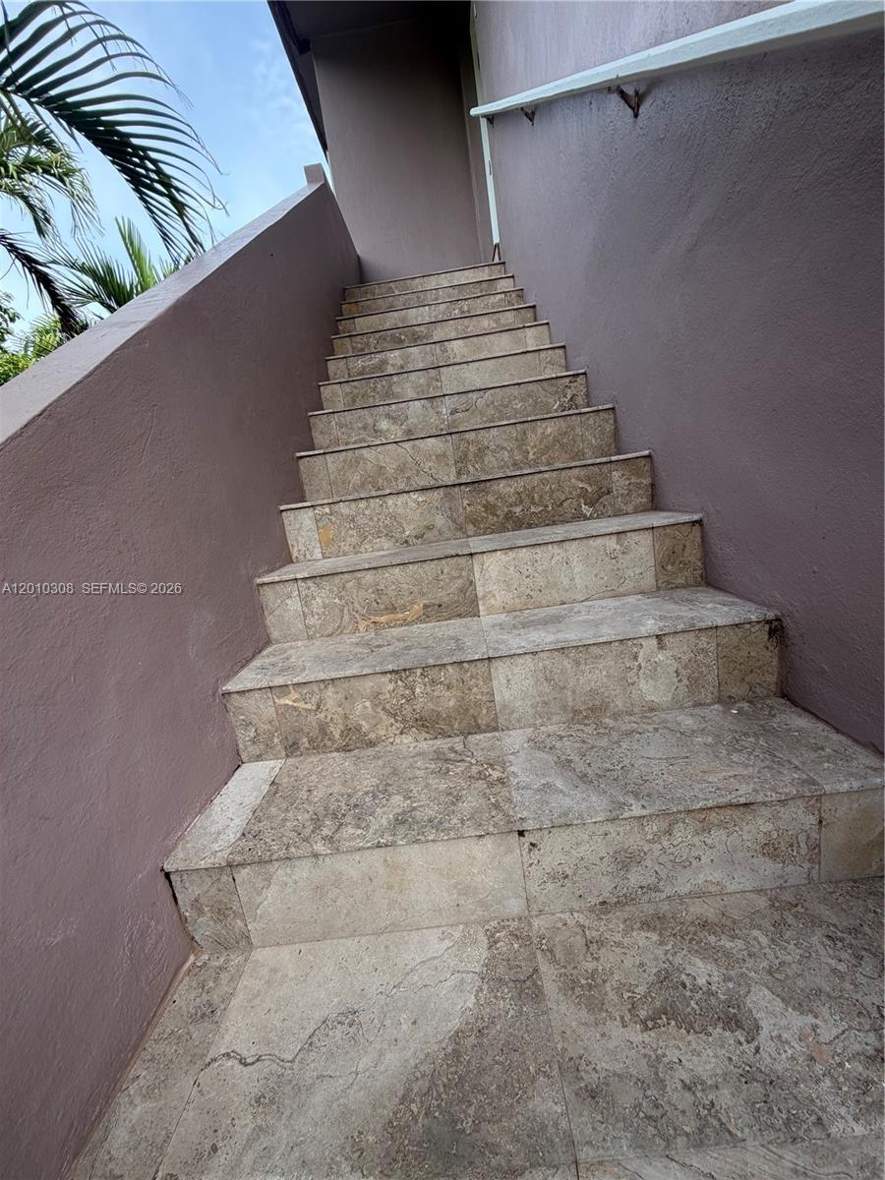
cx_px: 442
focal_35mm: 14
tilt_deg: -10.5
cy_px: 590
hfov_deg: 85.7
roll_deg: +8.2
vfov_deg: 102.1
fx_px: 477
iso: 50
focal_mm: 2.22
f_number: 2.2
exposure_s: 1/370
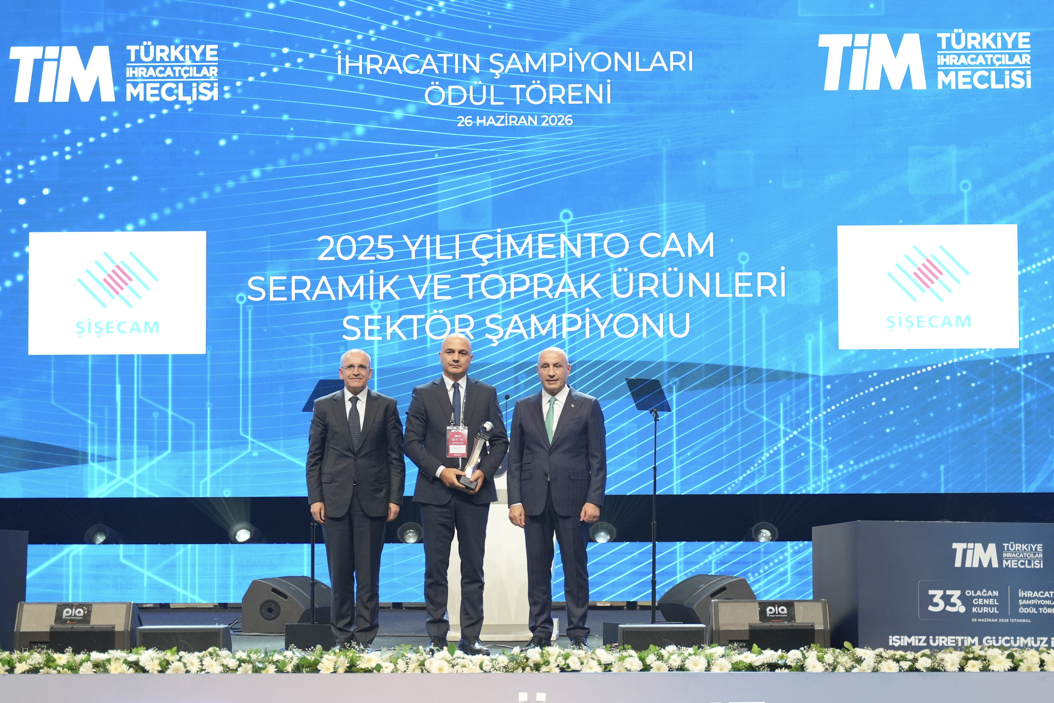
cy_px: 352
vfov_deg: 26.8
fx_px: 1473
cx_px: 527
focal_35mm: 50
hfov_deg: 39.4
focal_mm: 50.3
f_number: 2.8
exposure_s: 1/125
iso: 1250
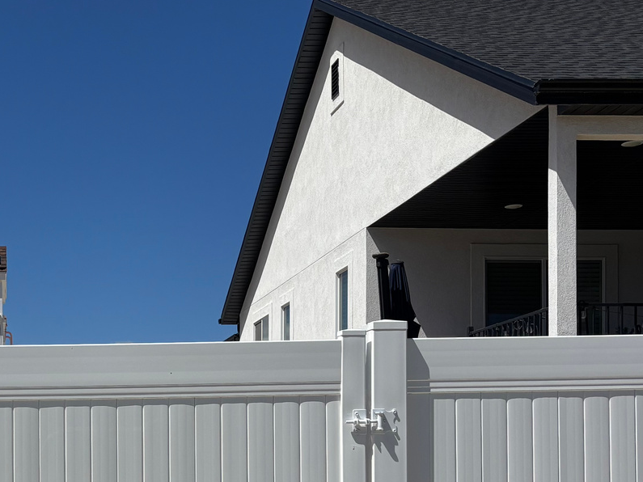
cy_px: 454
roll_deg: +0.3
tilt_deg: +1.9
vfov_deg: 21.3
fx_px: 1244
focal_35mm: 67
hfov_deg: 27.6
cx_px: 30
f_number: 1.6
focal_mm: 5.96
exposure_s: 1/9091
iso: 50
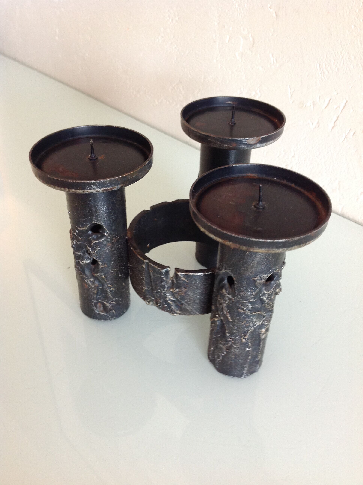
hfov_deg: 40.6
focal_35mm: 35
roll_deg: -0.2
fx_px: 491
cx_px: 182
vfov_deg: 52.7
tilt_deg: -37.0
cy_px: 242
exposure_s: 1/15
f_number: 2.4
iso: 100
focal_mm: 4.28
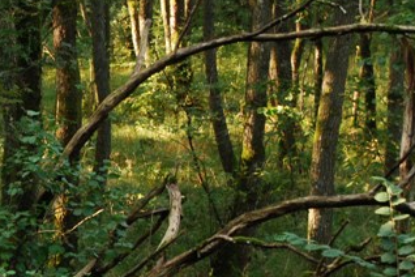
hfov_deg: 7.6
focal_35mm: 266
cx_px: -153
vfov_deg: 5.2
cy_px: 306
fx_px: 3062
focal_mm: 55
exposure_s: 1/25
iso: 400
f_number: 5.6
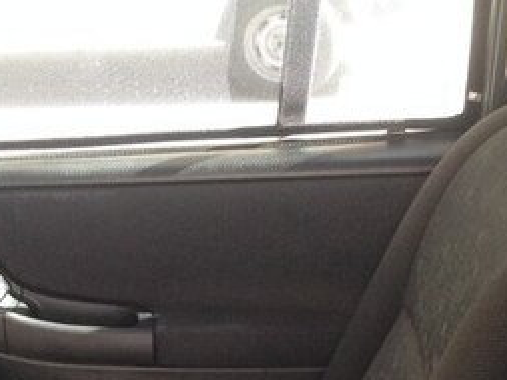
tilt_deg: -26.1
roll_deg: +2.5
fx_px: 1260
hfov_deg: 22.5
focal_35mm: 86
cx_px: 124
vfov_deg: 16.5
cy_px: 443
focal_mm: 4.12
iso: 160
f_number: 2.4
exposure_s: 1/20
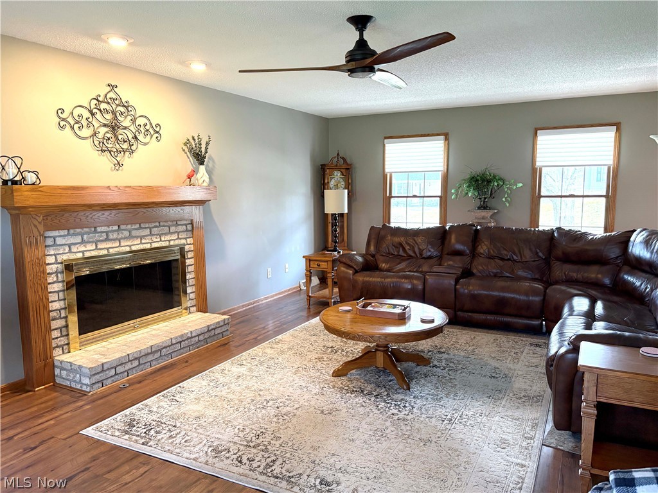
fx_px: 494
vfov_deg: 53.1
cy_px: 246
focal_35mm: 26
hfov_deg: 67.3
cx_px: 329
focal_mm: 5.96
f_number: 1.6
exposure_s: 1/60
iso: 250
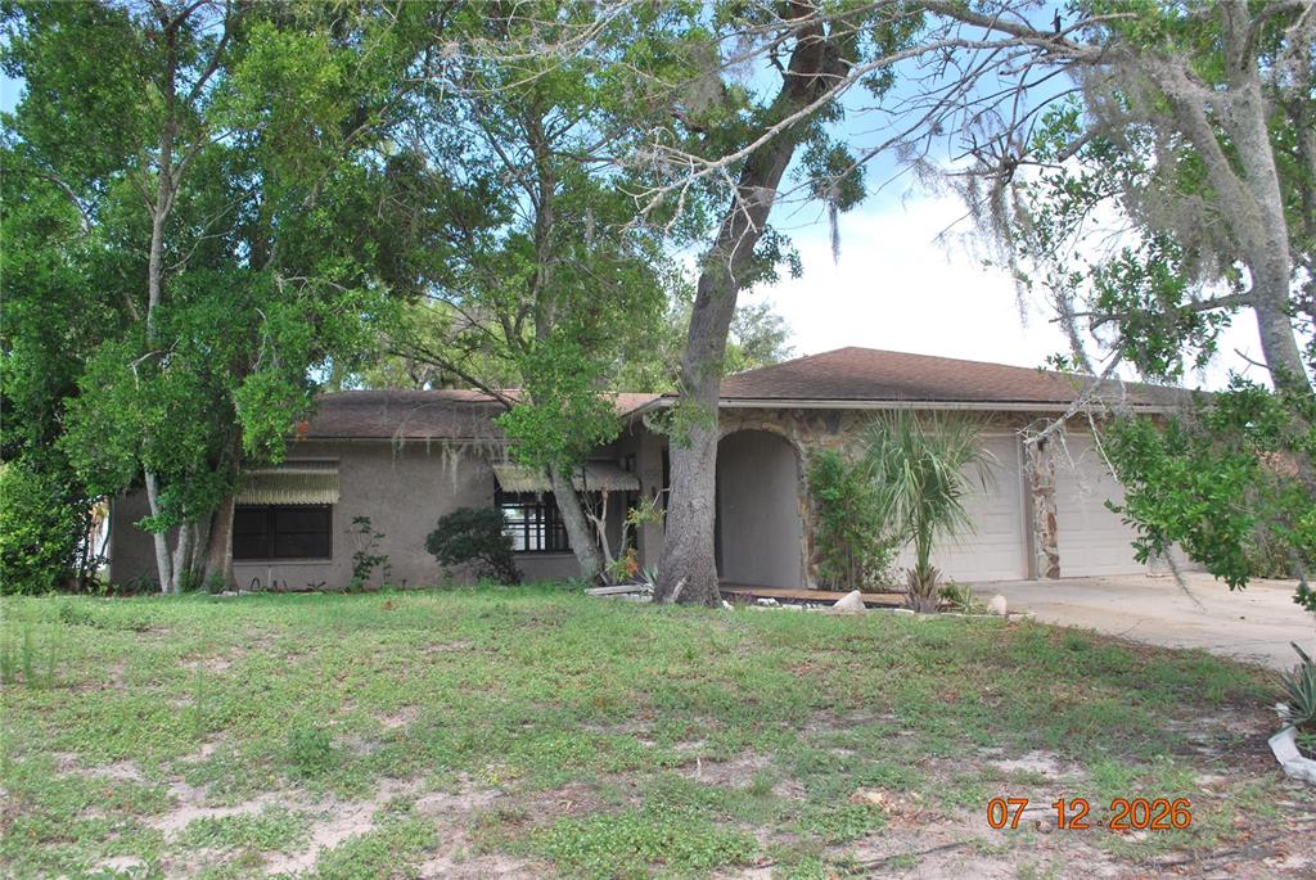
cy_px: 440
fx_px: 988
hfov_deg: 67.3
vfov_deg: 48.0
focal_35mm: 27
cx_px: 658
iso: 100
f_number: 6.3
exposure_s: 1/200
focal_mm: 18
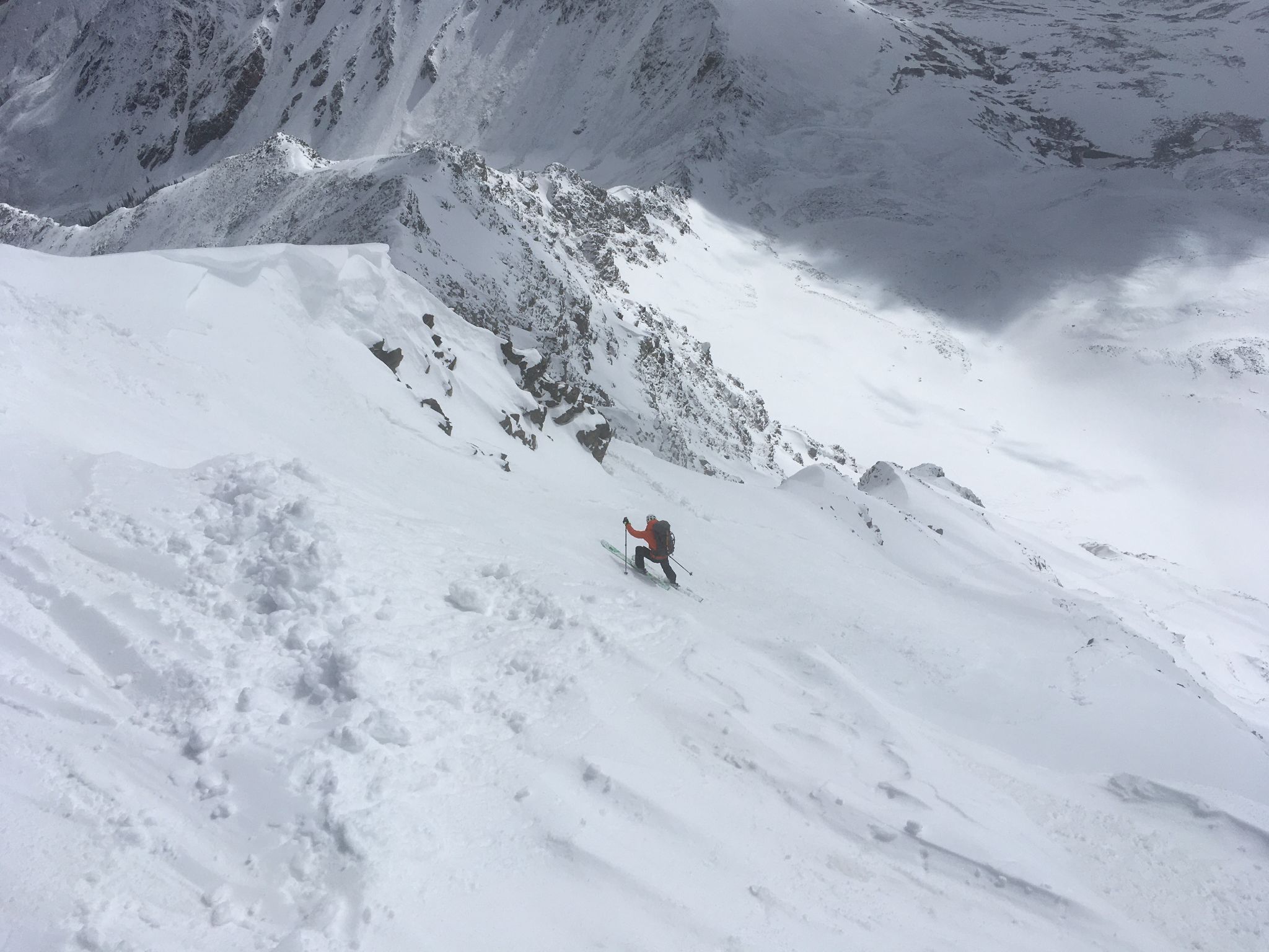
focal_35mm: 29
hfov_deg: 61.7
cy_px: 476
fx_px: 1063
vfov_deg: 48.2
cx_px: 634
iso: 25
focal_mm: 4.15
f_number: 2.2
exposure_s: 1/12821
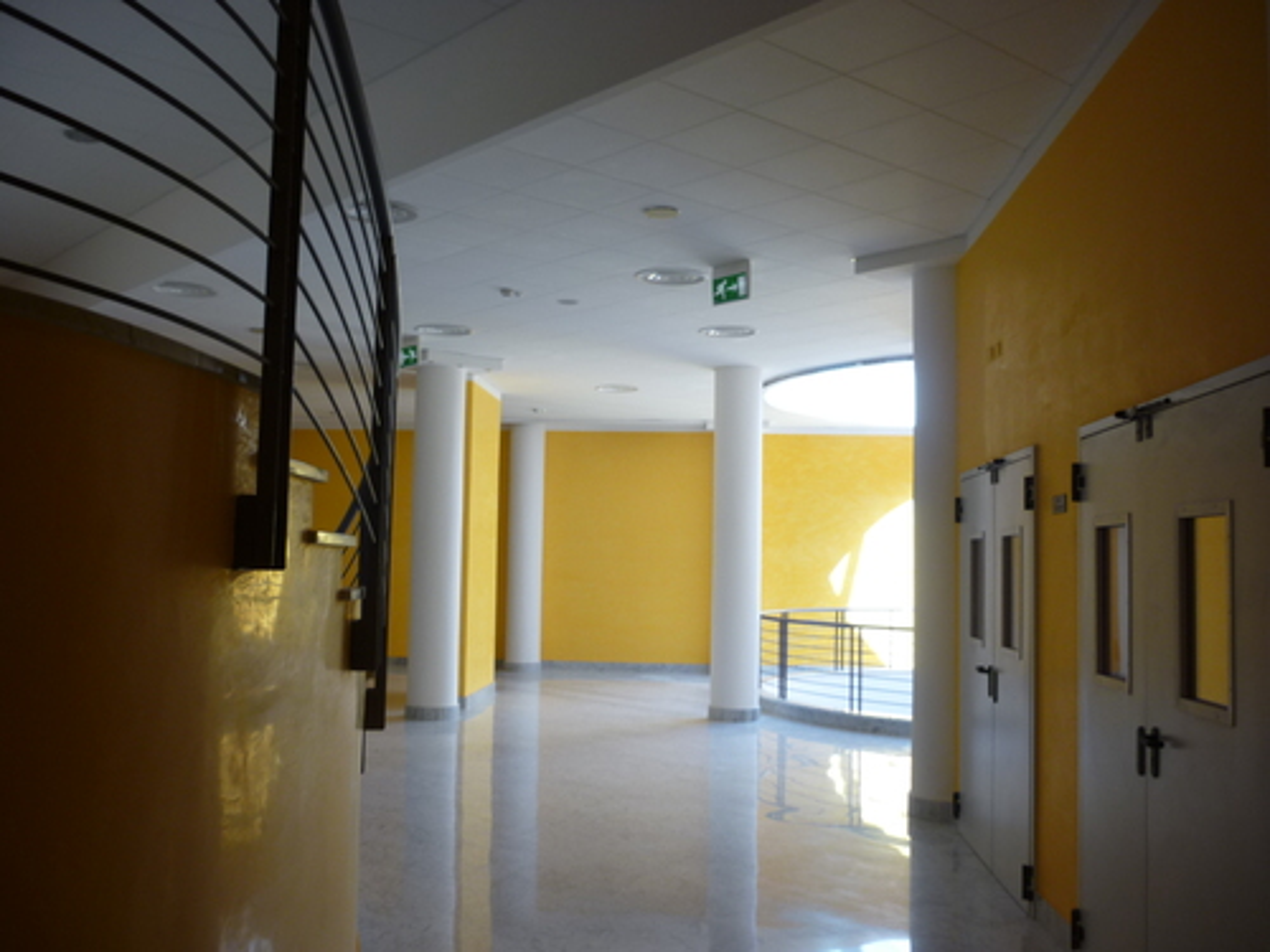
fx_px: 1211
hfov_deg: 55.4
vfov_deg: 42.9
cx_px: 635
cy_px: 476
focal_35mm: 33
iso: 80
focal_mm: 5.5
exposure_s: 1/50
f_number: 2.8
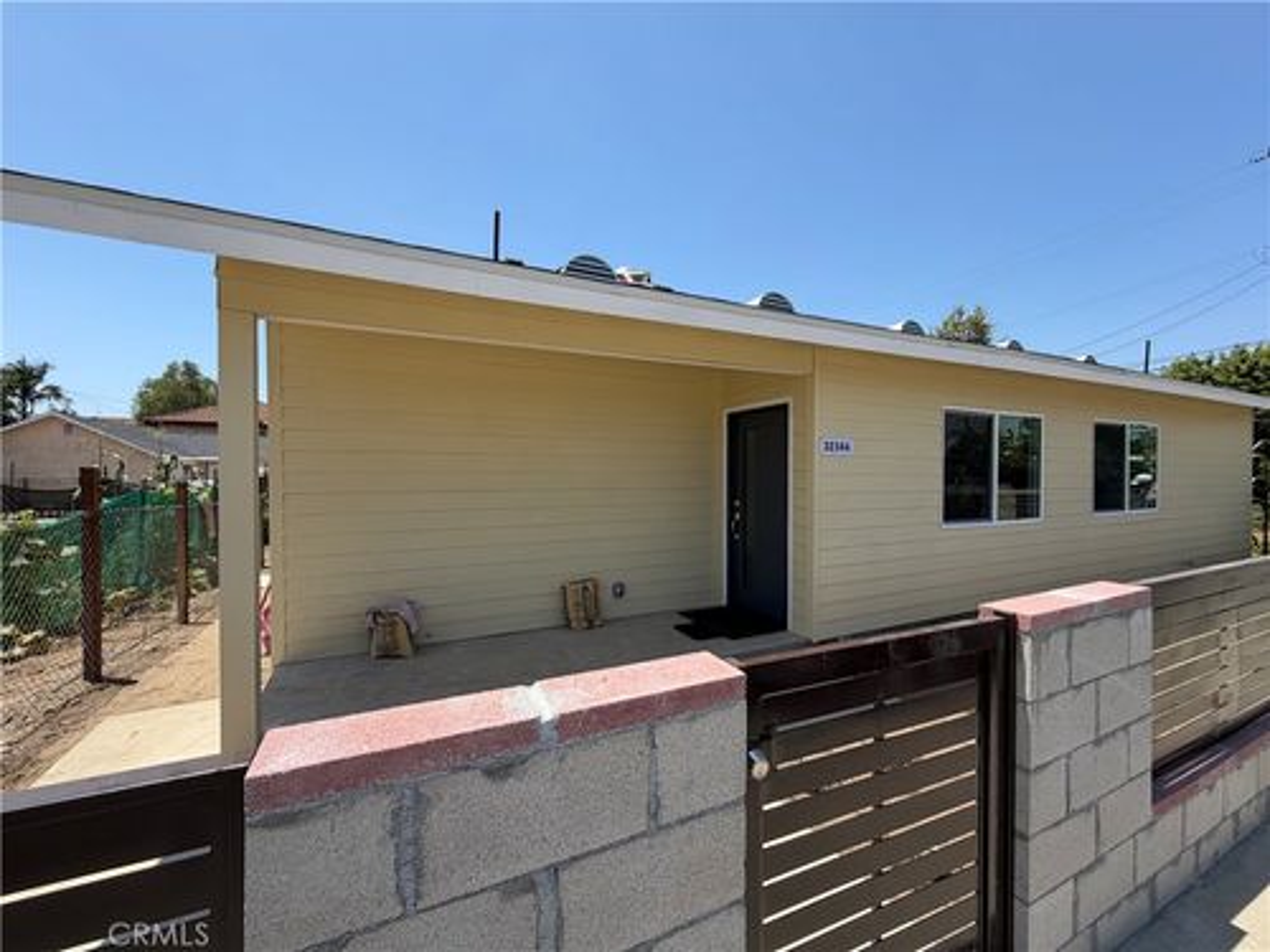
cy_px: 476
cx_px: 635
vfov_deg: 85.7
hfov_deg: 102.1
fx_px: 514
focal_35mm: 14
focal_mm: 2.22
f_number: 2.2
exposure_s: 1/770
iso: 25
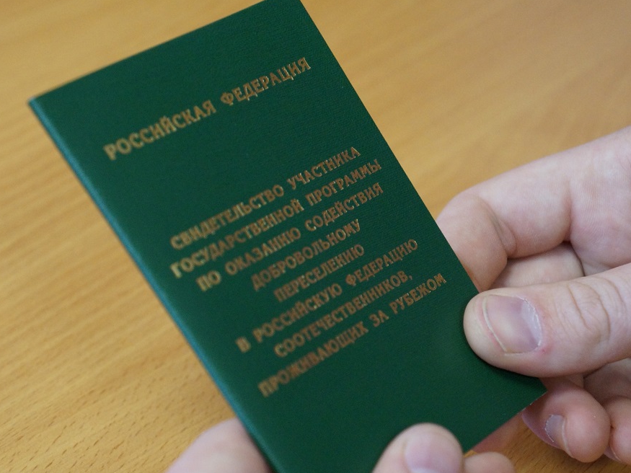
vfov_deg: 16.3
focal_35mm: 91
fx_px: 1650
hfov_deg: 21.6
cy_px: 236
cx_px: 306
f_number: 5.6
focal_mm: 55
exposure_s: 1/100
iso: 3200
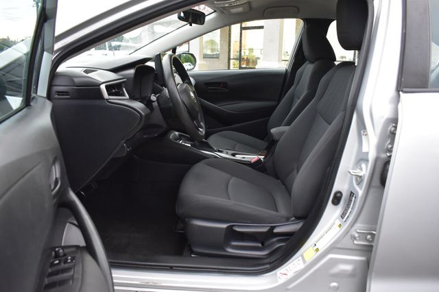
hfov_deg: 67.4
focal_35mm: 27
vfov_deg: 47.9
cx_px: 220
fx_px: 329
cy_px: 146
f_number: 5.6
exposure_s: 1/15
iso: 1600
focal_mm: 18
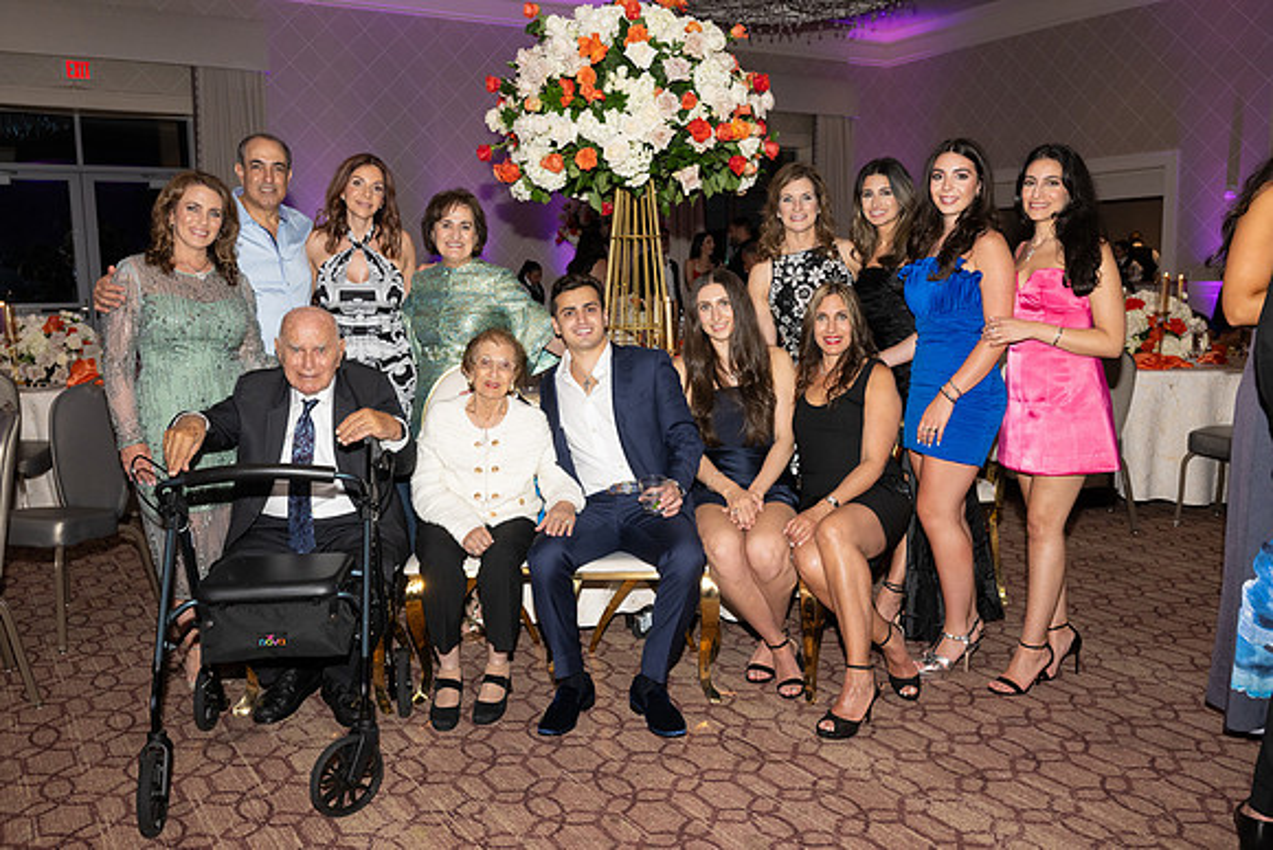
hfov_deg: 60.3
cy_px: 425
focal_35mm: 31
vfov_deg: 42.3
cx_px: 636
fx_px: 1096
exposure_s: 1/100
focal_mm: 31
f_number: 5.6
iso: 800
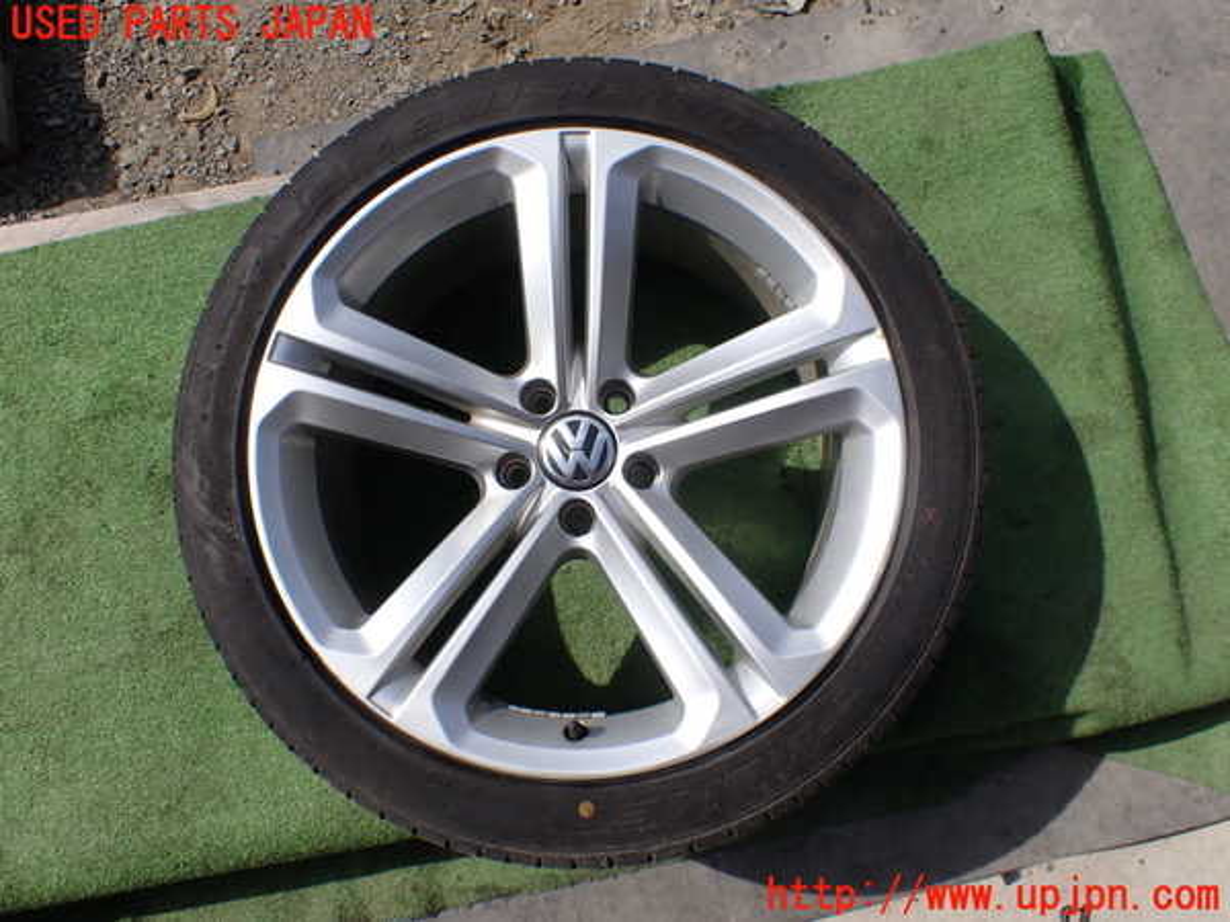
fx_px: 1066
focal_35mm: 30
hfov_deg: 60.0
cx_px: 615
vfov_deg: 46.8
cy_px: 461
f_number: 9
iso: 100
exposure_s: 1/250
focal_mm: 5.4
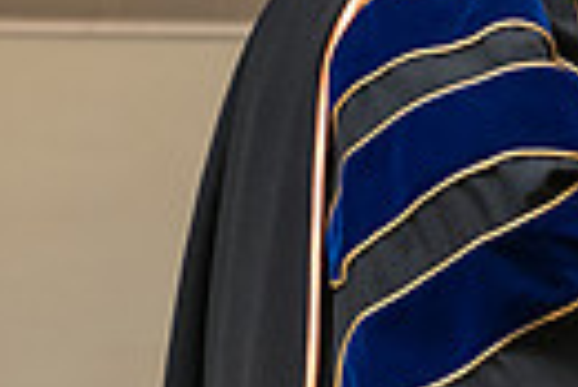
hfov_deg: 6.5
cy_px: 194
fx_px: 5015
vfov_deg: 4.4
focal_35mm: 312
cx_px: 778
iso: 1600
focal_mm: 70
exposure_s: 1/200
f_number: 4.5
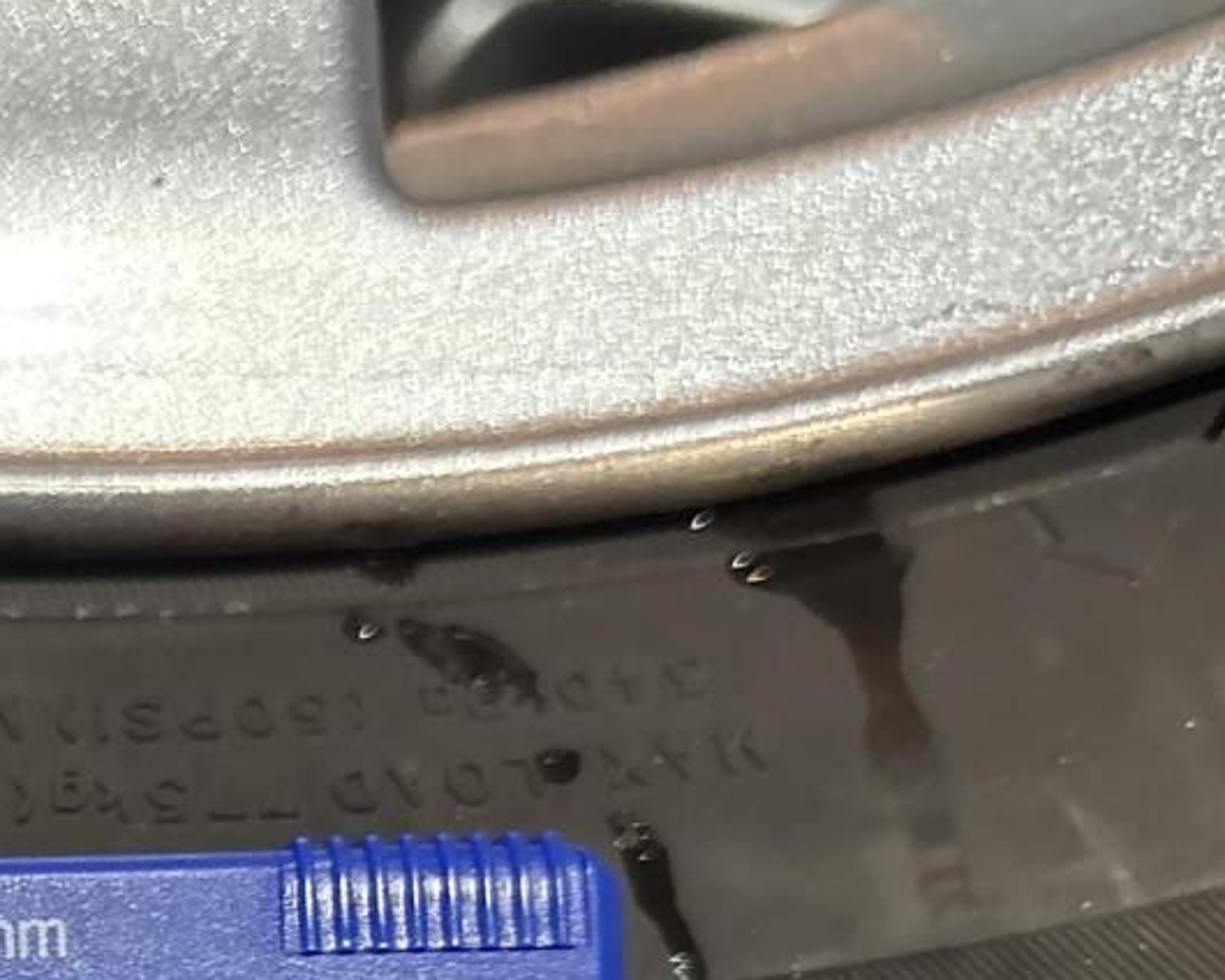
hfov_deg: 24.9
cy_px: 1202
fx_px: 2502
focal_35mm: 69
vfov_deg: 20.6
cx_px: -229
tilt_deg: -83.1
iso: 500
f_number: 1.6
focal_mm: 5.96
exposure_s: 1/42
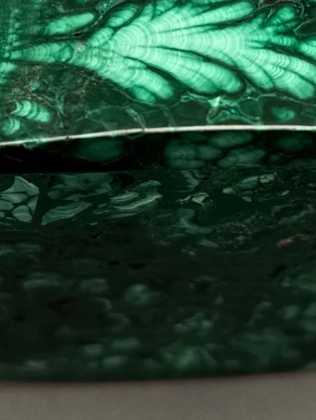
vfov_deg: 27.0
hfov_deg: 20.5
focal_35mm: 71
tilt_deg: -56.6
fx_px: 863
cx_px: 253
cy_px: 107
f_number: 1.6
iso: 1000
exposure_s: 1/20
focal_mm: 5.96
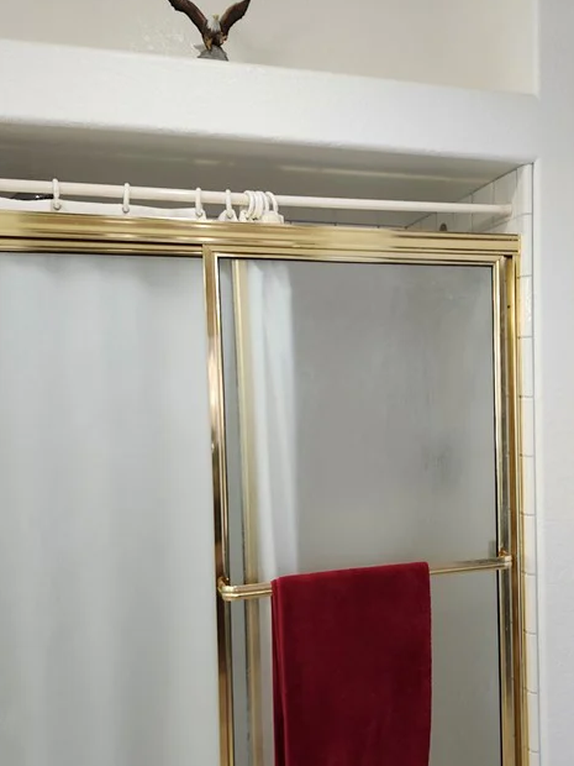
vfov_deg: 48.9
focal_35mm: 38
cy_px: 409
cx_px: 448
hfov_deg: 36.6
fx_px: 840
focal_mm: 5.54
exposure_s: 1/120
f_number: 1.8
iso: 400
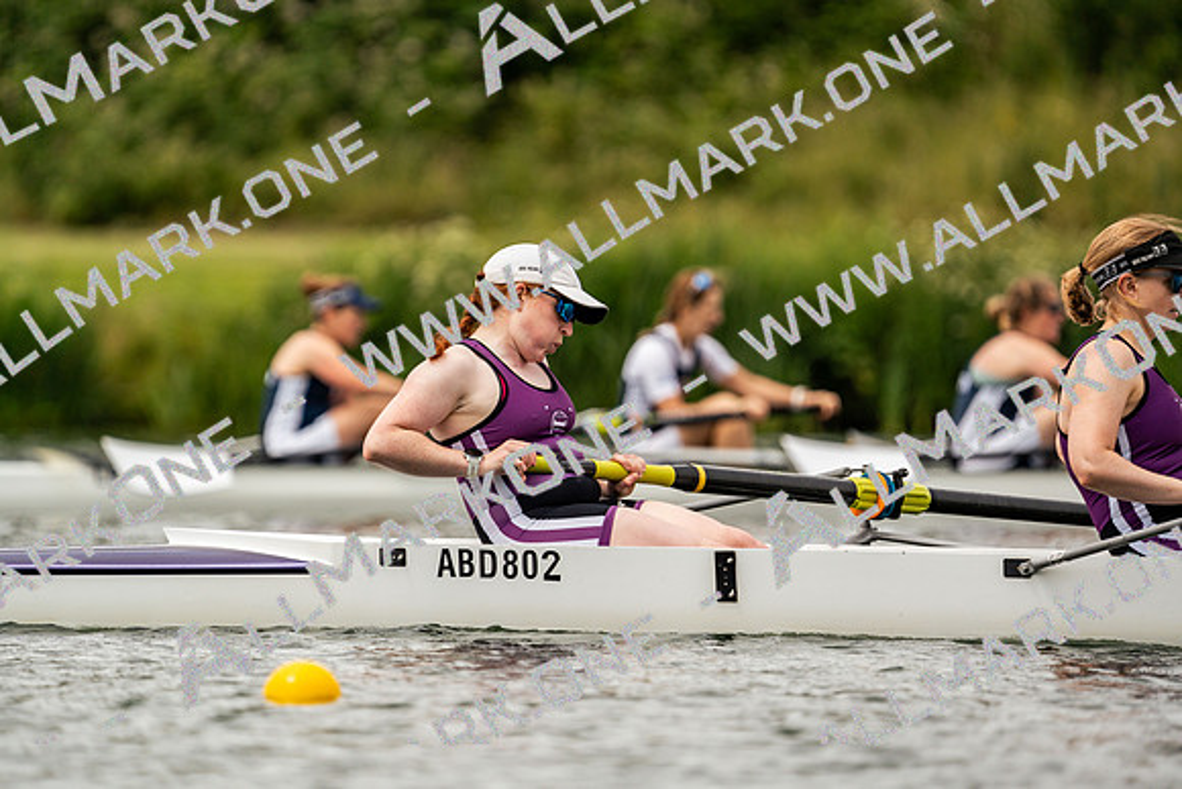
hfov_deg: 4.2
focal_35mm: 493
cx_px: 591
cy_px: 394
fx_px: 16190
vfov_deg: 2.8
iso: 250
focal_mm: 493
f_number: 6.3
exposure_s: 1/2000
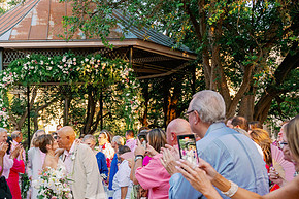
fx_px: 398
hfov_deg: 39.1
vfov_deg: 27.8
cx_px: 49
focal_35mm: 48
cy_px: 135
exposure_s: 1/250
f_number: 3.5
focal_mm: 24
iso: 320
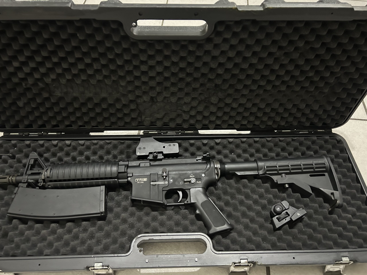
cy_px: 138
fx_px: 276
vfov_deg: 53.1
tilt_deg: -56.3
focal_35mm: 26
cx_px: 184
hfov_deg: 67.3
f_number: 1.5
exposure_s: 1/25
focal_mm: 5.7
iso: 800
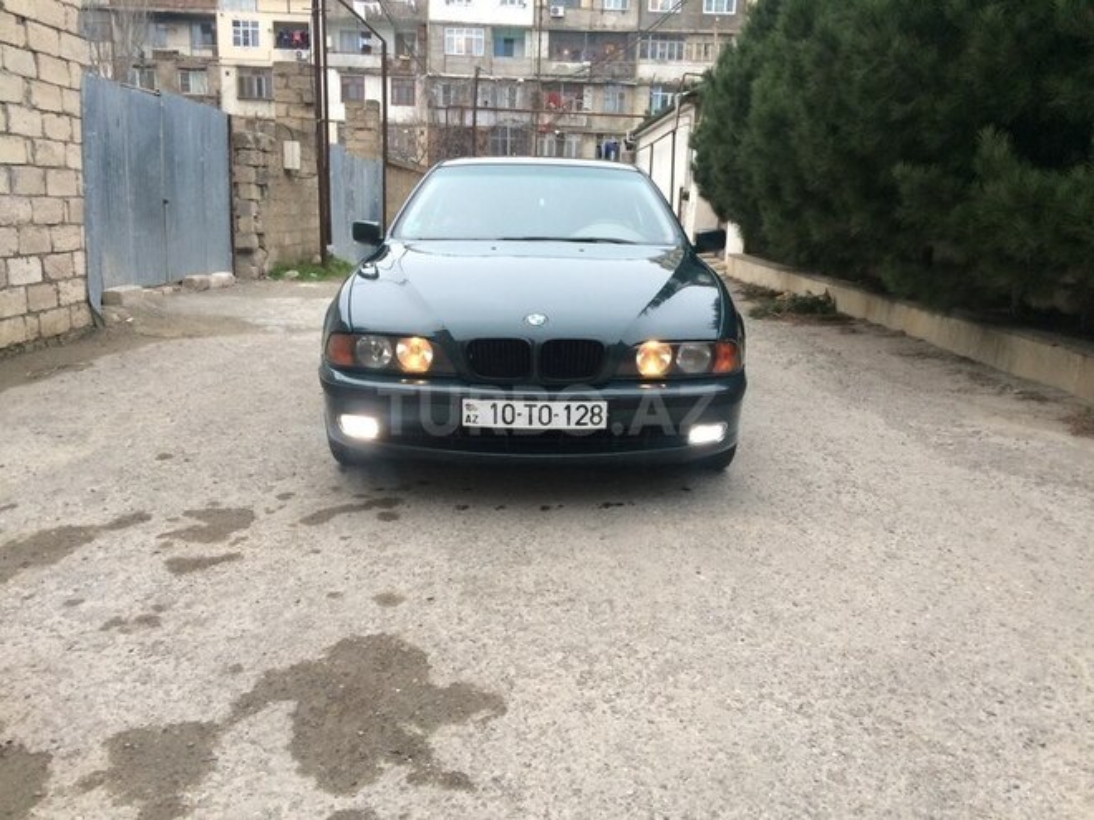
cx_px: 547
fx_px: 917
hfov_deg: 61.7
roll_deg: -0.4
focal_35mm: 29
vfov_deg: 48.2
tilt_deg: -11.8
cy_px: 410
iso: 64
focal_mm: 4.15
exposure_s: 1/33
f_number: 2.2
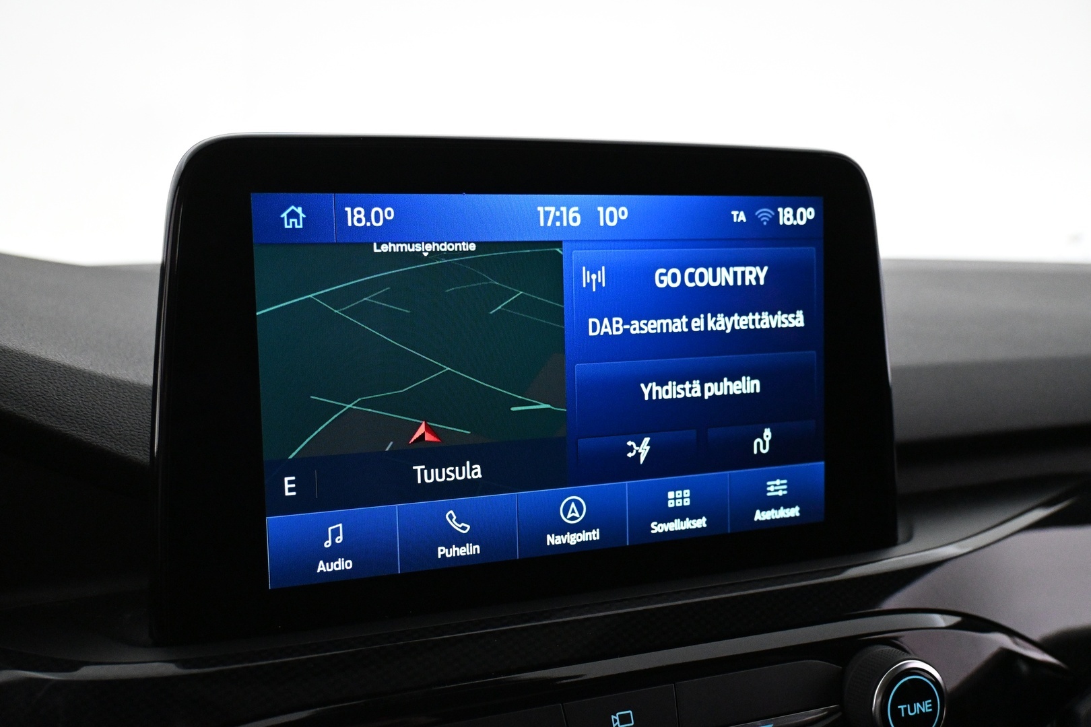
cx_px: 546
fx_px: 977
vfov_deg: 40.8
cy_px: 364
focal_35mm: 32
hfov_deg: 58.3
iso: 4000
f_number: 4
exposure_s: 1/100
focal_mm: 21.5
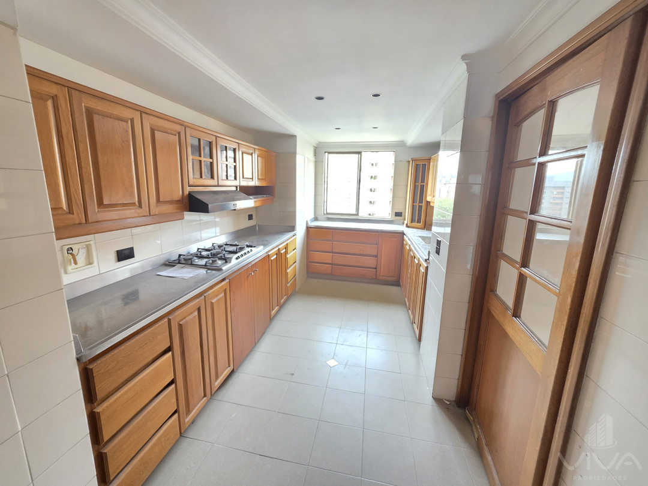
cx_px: 324
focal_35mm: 13
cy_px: 243
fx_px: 243
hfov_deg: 106.2
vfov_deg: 89.9
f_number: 1.9
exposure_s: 1/60
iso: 250
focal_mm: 2.2
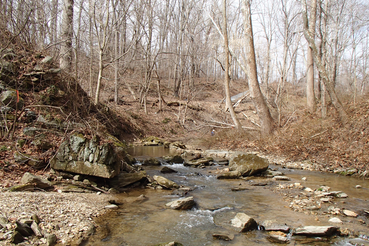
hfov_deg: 61.9
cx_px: 186
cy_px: 134
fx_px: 307
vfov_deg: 43.6
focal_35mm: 30
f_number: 3.9
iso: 100
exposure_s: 1/500
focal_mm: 5
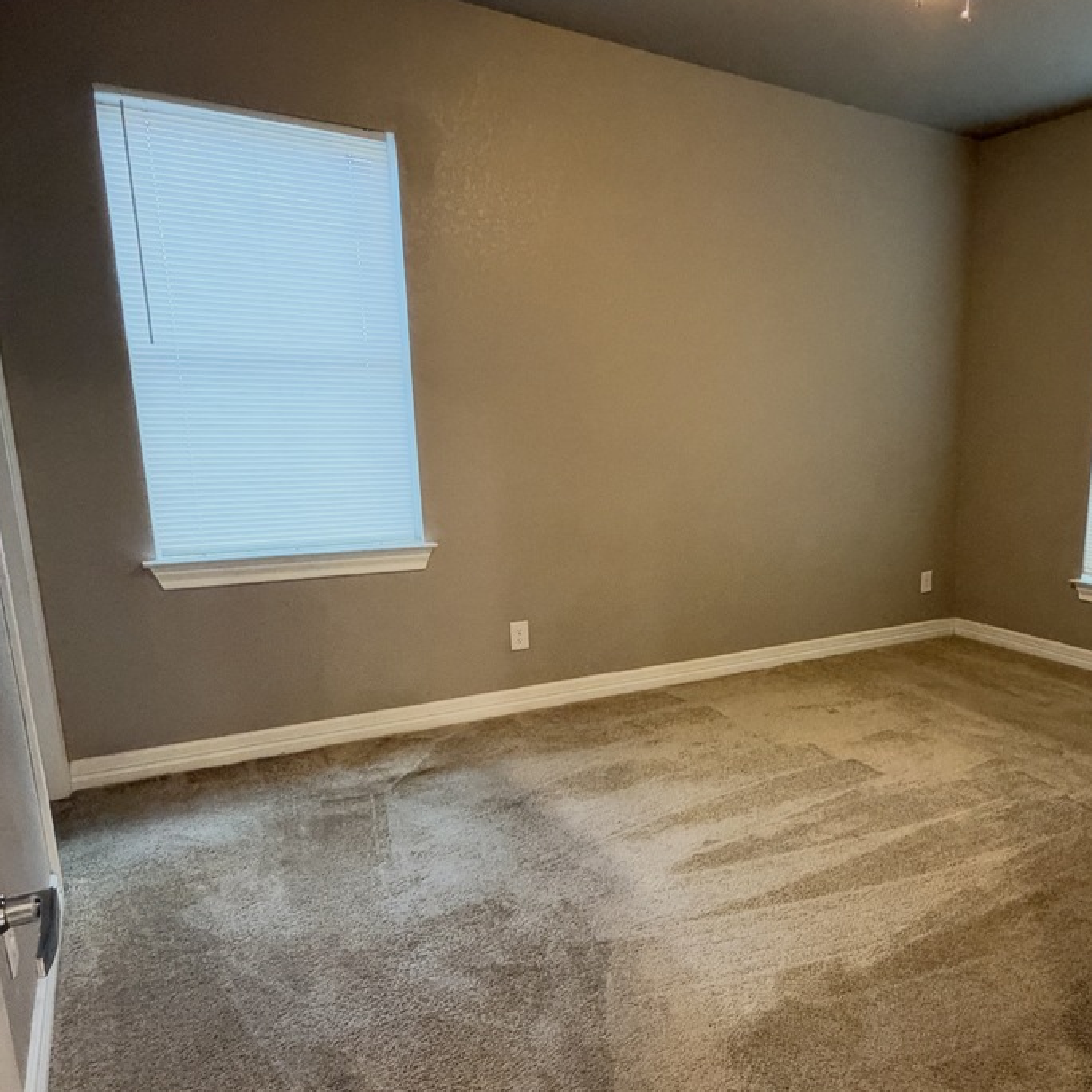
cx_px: 772
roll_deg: -1.5
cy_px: 627
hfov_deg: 58.8
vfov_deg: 60.7
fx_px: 928
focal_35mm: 26
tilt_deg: -12.5
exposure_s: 1/60
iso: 1000
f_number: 2.2
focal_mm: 2.22
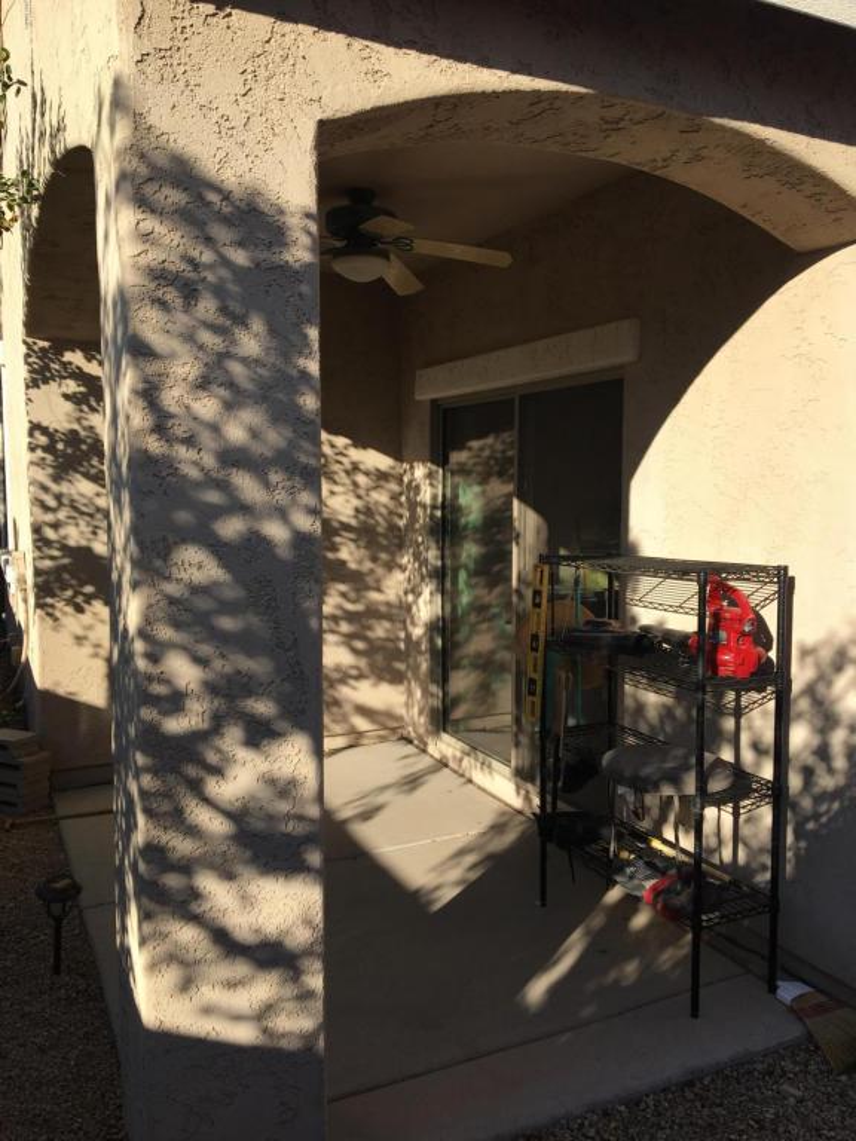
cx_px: 428
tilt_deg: -3.2
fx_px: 956
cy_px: 570
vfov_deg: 61.7
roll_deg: -1.0
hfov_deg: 48.2
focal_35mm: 29
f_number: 2.2
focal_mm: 4.15
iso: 25
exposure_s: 1/1115
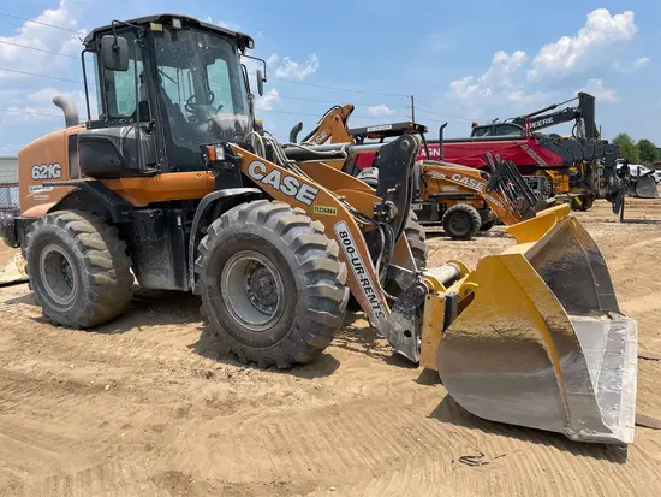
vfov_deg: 53.1
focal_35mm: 26
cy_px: 248
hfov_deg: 67.3
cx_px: 330
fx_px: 497
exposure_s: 1/3205
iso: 32
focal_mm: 4.2
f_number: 1.6
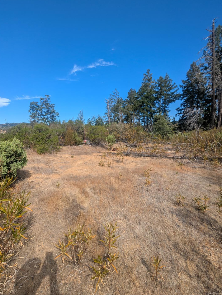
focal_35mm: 17
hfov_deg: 74.8
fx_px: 145
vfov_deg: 90.9
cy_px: 144
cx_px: 106
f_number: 2.2
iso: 52
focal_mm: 2.35
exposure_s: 1/1520
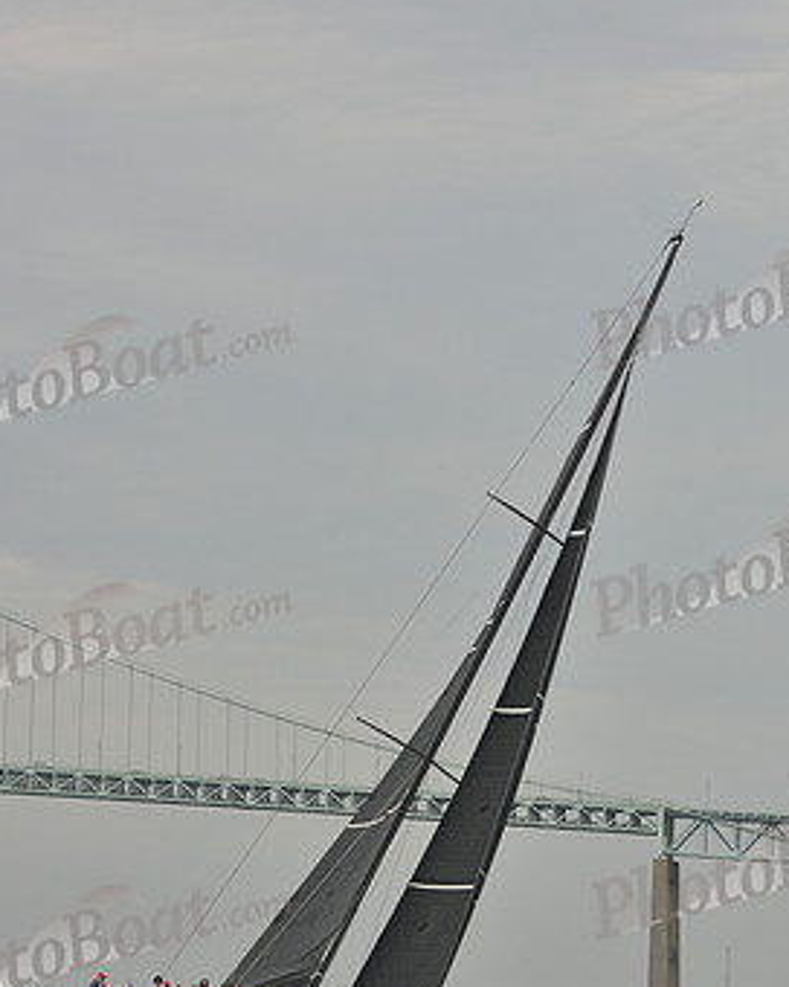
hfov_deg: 10.2
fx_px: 4437
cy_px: 755
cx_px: 442
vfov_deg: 12.6
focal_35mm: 152
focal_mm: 95
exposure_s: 1/640
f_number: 6.3
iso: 250
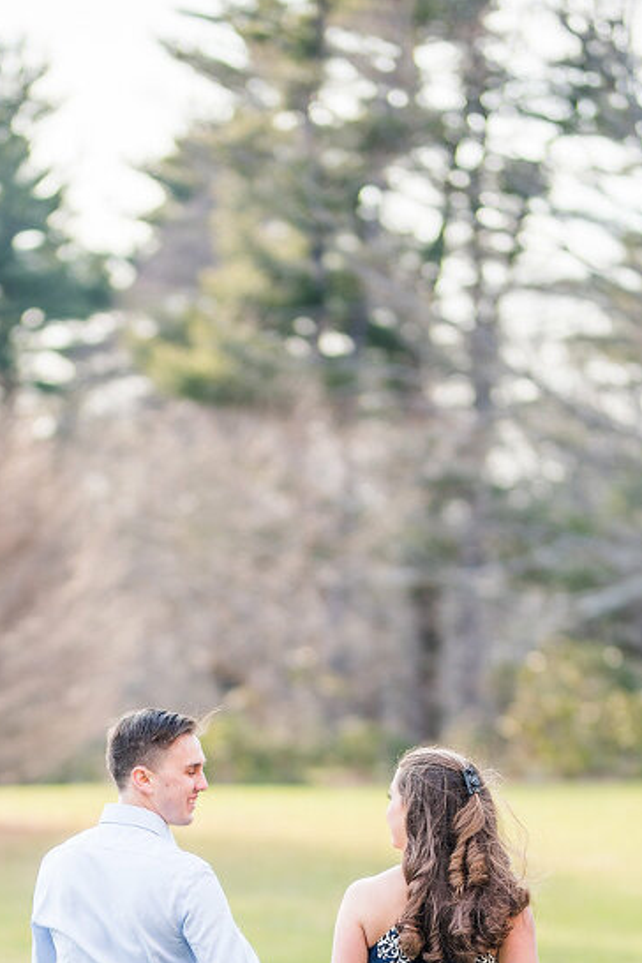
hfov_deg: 7.7
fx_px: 4788
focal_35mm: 179
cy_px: 954
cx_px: 203
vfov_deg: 11.4
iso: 64
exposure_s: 1/1250
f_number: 1.4
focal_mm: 85
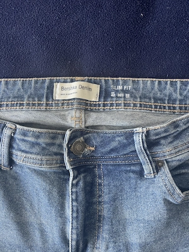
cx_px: 94
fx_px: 182
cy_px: 126
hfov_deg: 54.9
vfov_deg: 69.4
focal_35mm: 25
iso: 500
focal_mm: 5.1
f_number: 1.6
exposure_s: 1/47
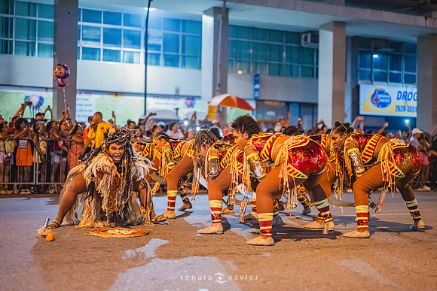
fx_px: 607
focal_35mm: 50
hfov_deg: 39.6
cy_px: 146
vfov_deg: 27.0
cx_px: 218
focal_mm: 50
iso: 6400
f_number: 1.2
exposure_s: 1/320
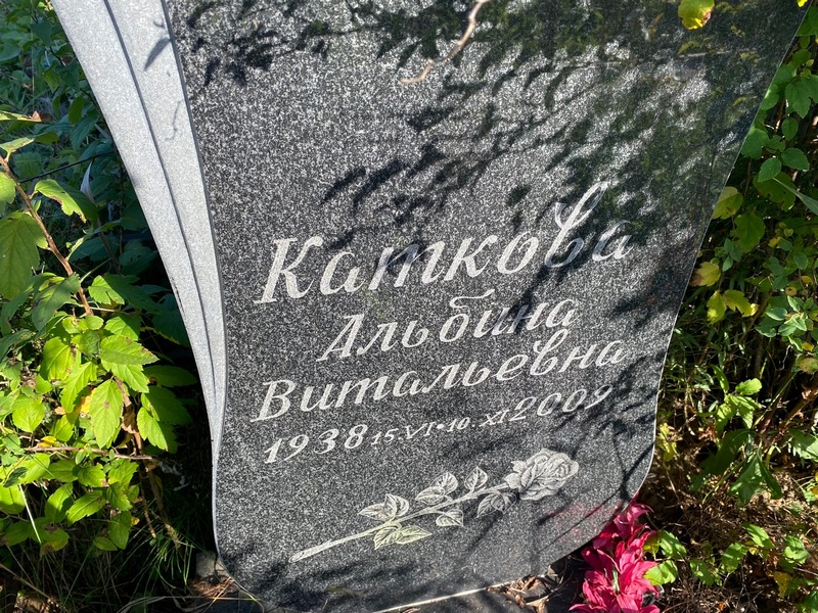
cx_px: 409
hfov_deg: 67.3
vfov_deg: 53.1
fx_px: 614
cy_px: 306
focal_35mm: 26
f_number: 1.8
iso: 32
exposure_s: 1/604
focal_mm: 4.25
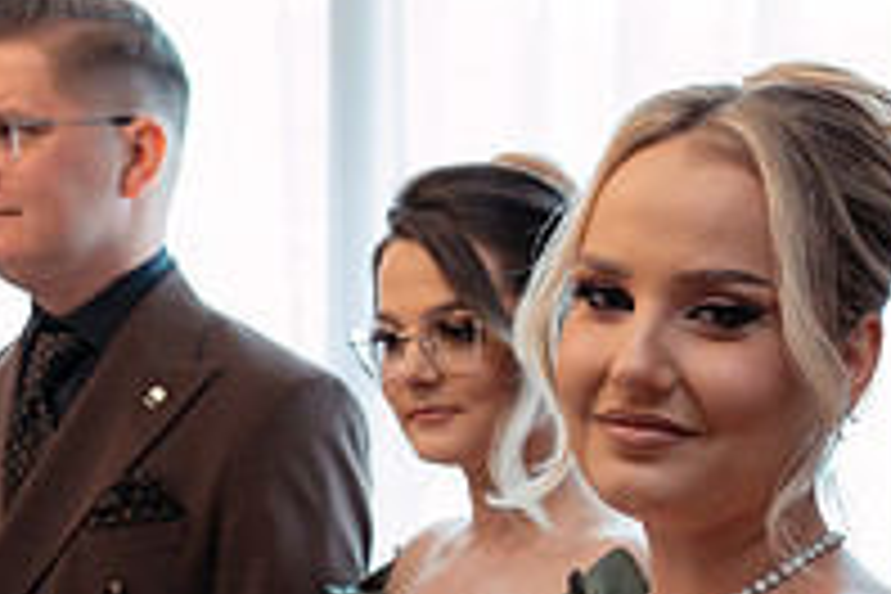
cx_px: 608
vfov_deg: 15.8
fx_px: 2029
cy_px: 778
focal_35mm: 82
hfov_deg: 24.6
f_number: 3.5
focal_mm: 28
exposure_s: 1/250
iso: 640
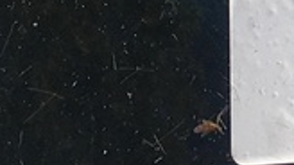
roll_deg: -3.5
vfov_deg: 4.8
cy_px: -461
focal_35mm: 231
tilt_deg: -37.8
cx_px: 514
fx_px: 1800
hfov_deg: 9.0
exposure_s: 1/1304
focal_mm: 4.15
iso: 25
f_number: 2.2
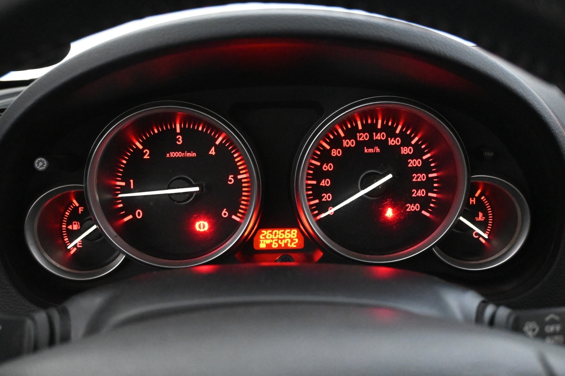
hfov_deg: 47.2
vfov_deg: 32.4
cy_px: 188
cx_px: 282
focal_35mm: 41
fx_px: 647
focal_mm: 27.5
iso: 9000
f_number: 4.5
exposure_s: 1/40
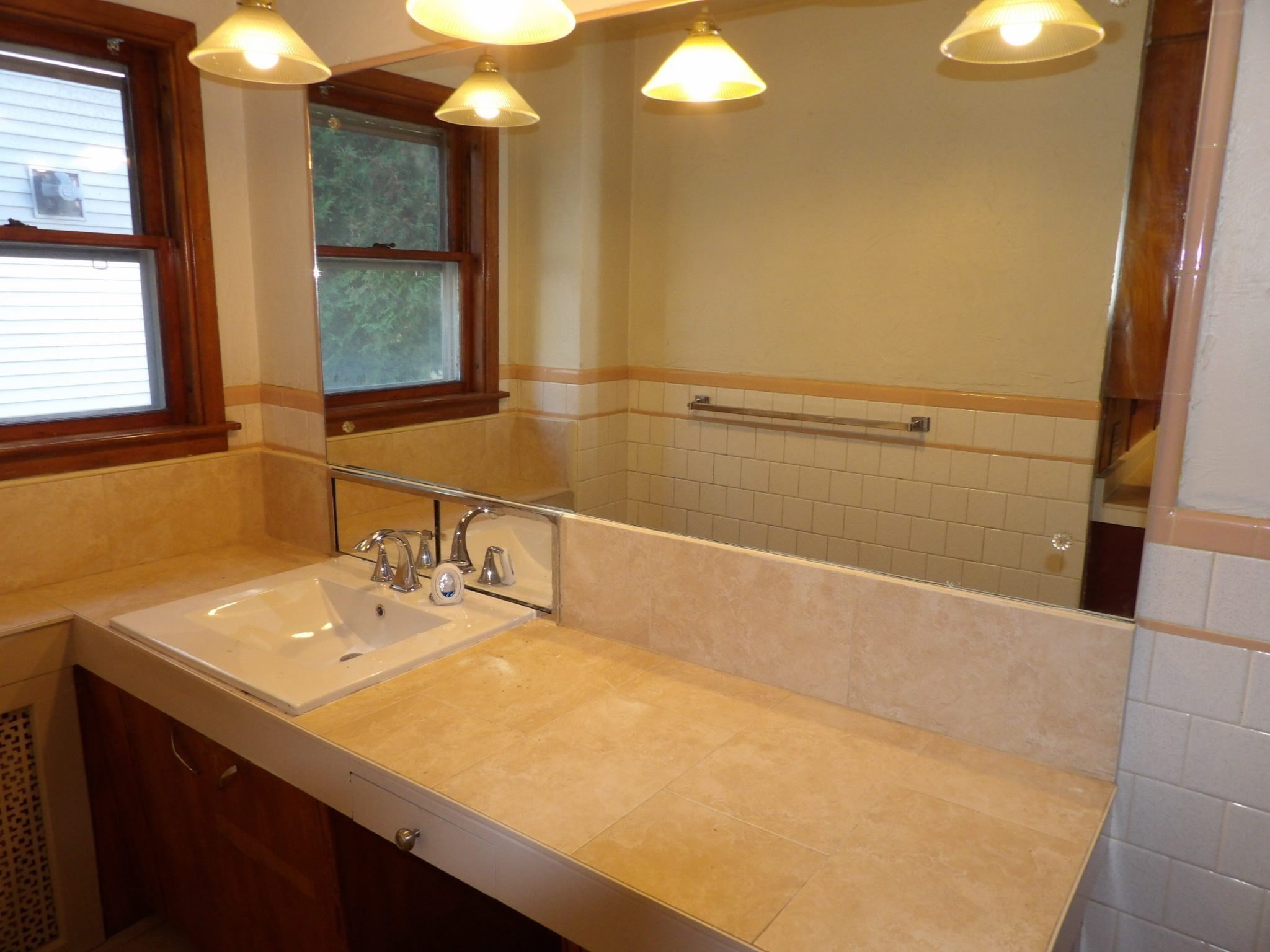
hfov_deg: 71.6
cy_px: 476
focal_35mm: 24
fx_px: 881
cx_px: 635
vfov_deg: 56.8
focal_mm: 4.3
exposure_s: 1/33
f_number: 3.2
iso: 200
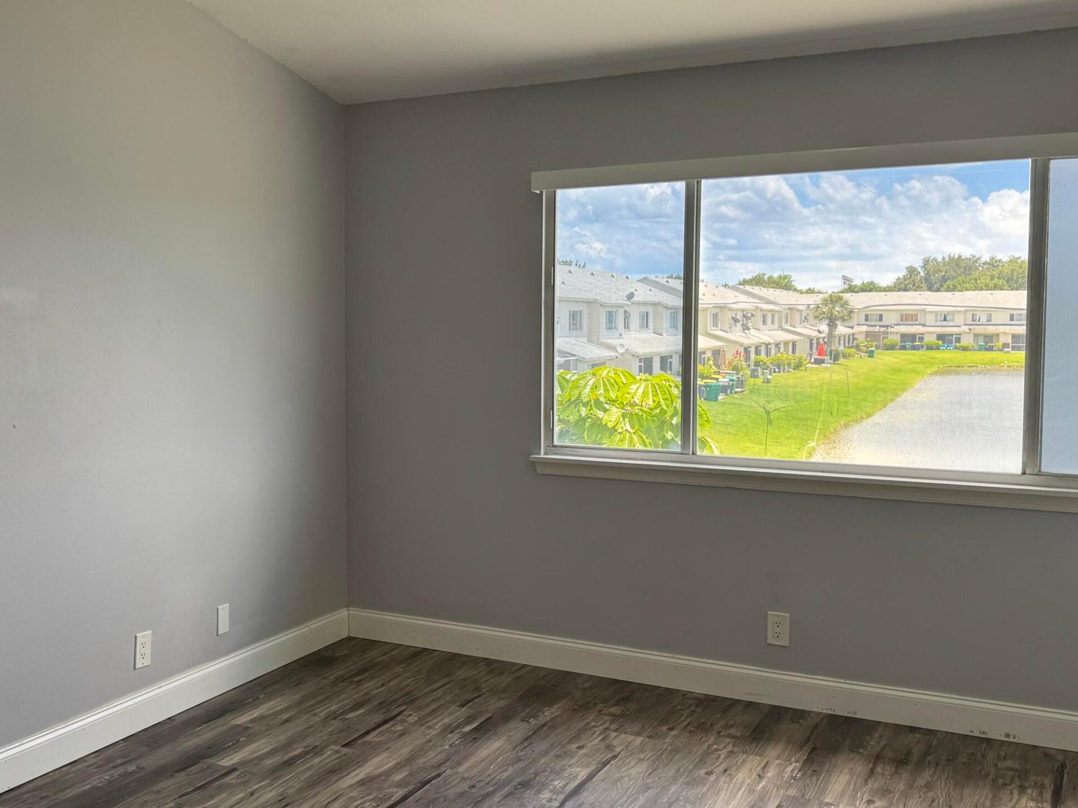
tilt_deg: -3.9
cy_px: 388
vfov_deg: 38.7
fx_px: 1152
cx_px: 394
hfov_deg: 49.6
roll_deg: +0.0
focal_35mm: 37
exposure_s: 1/220
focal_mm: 6.76
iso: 80
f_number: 1.78
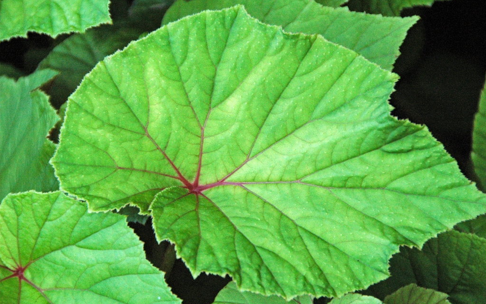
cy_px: 161
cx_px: 243
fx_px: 4053
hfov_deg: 6.9
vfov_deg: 4.3
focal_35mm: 306
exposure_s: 1/250
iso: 1600
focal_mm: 200
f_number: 6.3
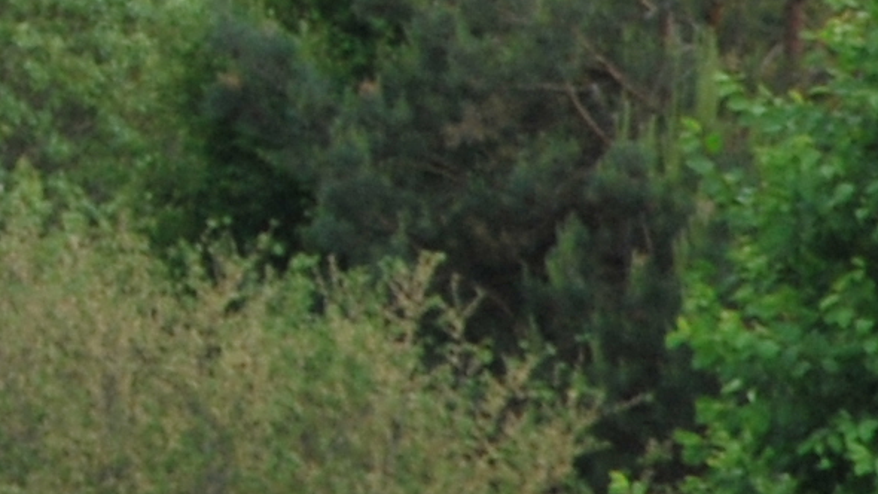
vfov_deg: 1.1
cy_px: -705
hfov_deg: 2.0
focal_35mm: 1084
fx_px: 25249
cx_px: -1211
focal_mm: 105
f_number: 8
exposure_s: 1/320
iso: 200
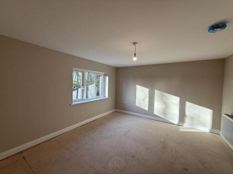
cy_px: 87
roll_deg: -1.7
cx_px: 116
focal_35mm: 14
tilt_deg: -1.6
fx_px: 94
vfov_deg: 85.7
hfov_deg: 102.1
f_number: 2.2
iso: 40
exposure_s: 1/104
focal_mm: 2.22
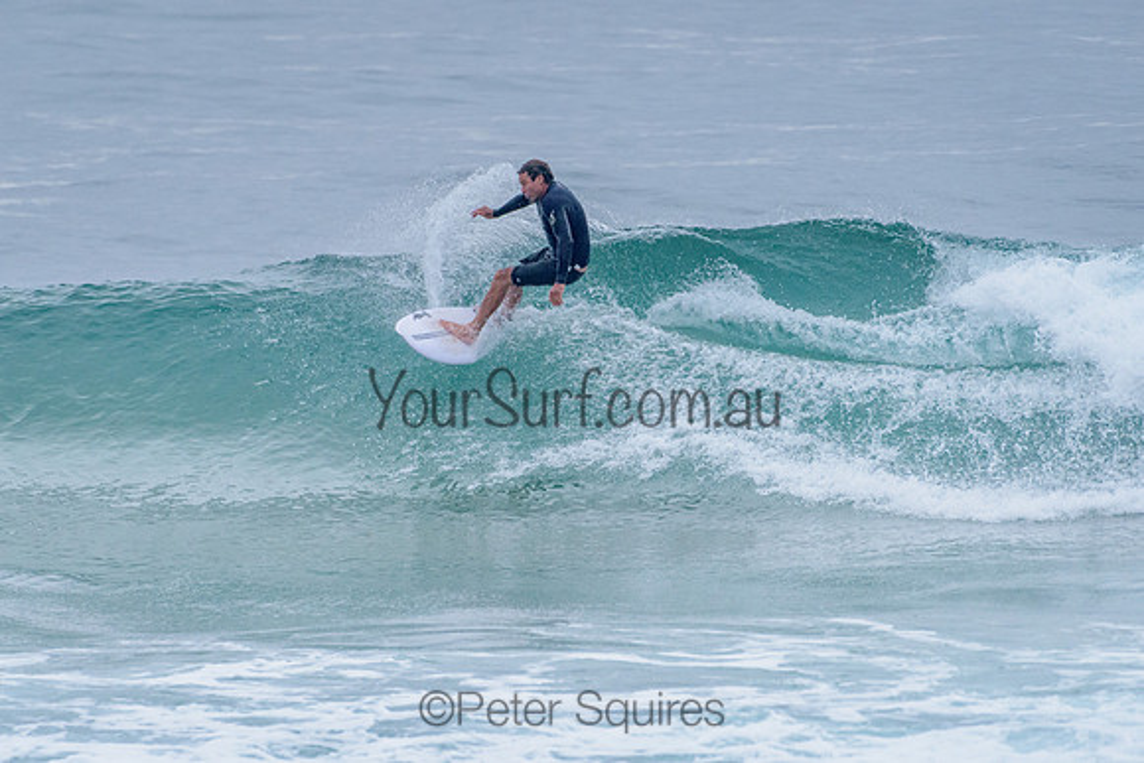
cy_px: 381
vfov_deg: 2.2
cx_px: 487
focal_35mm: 613
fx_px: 19479
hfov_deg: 3.4
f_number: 5.6
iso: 1600
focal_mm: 500
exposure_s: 1/2000
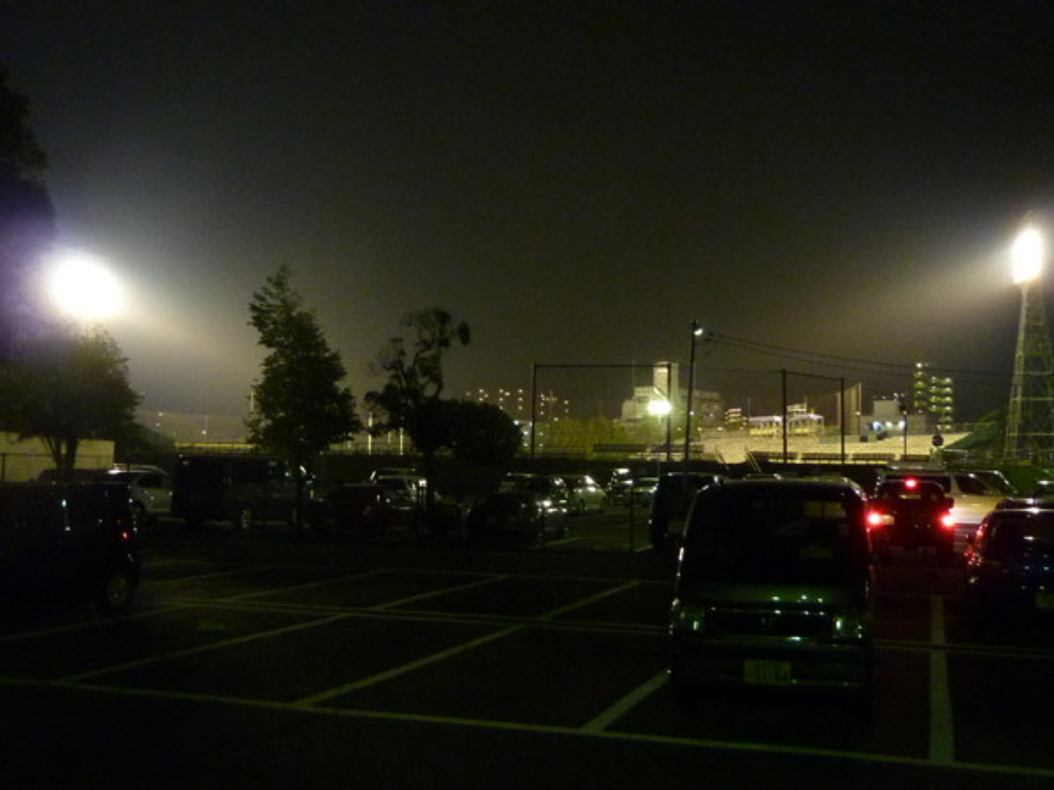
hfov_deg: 52.6
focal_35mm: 35
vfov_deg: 40.7
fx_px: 1066
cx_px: 527
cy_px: 395
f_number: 3.3
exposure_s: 1/8
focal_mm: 4.1
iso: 400
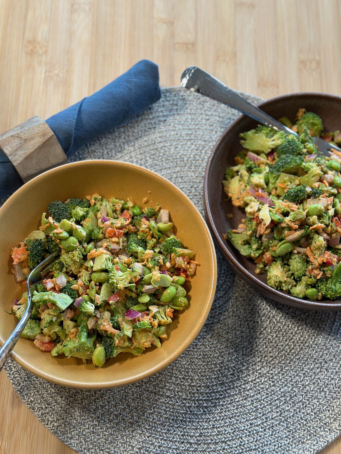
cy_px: 227
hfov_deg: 30.3
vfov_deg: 39.7
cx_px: 170
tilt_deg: -68.9
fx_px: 630
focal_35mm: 48
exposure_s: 1/60
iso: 160
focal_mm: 6.86
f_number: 1.78
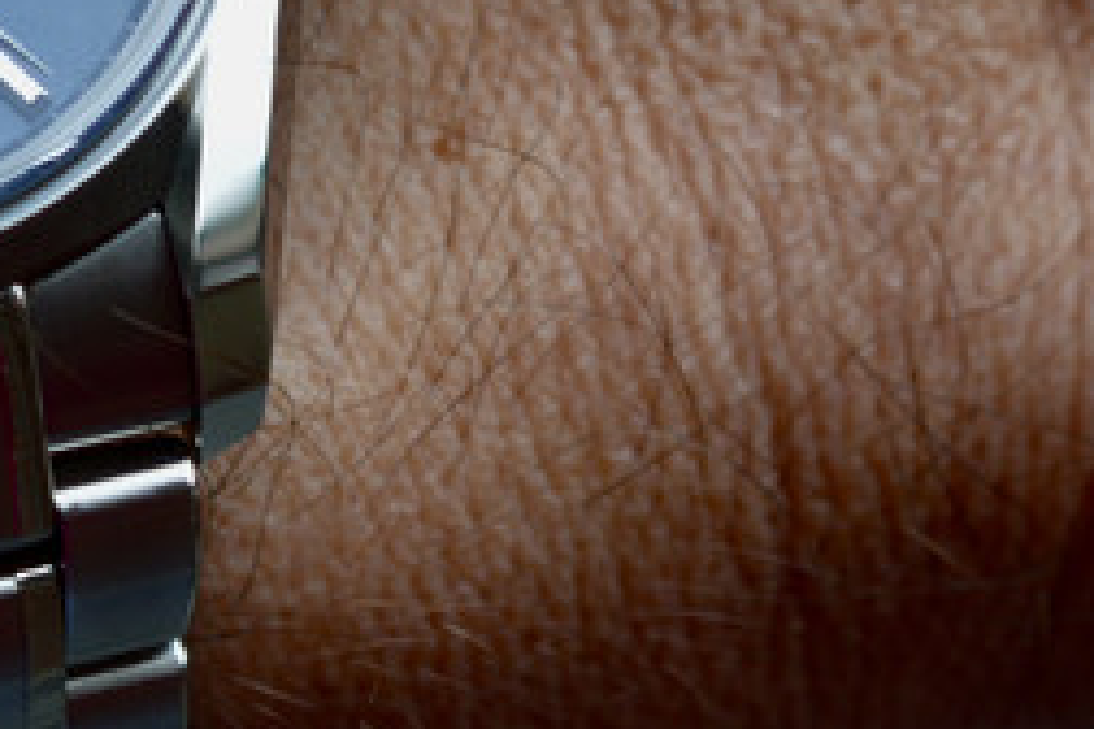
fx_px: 8691
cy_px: -200
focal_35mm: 286
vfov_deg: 4.8
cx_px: 1305
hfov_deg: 7.1
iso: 100
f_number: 6.3
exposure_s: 1/160
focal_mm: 40
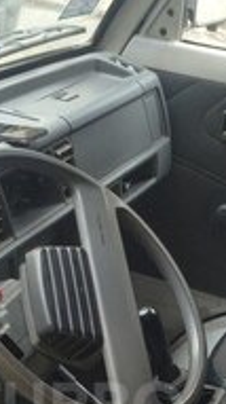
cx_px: 127
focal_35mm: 82
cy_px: 406
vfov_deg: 24.7
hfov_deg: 14.7
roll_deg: -7.3
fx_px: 876
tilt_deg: -36.1
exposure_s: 1/100
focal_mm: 4.15
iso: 50
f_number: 2.2
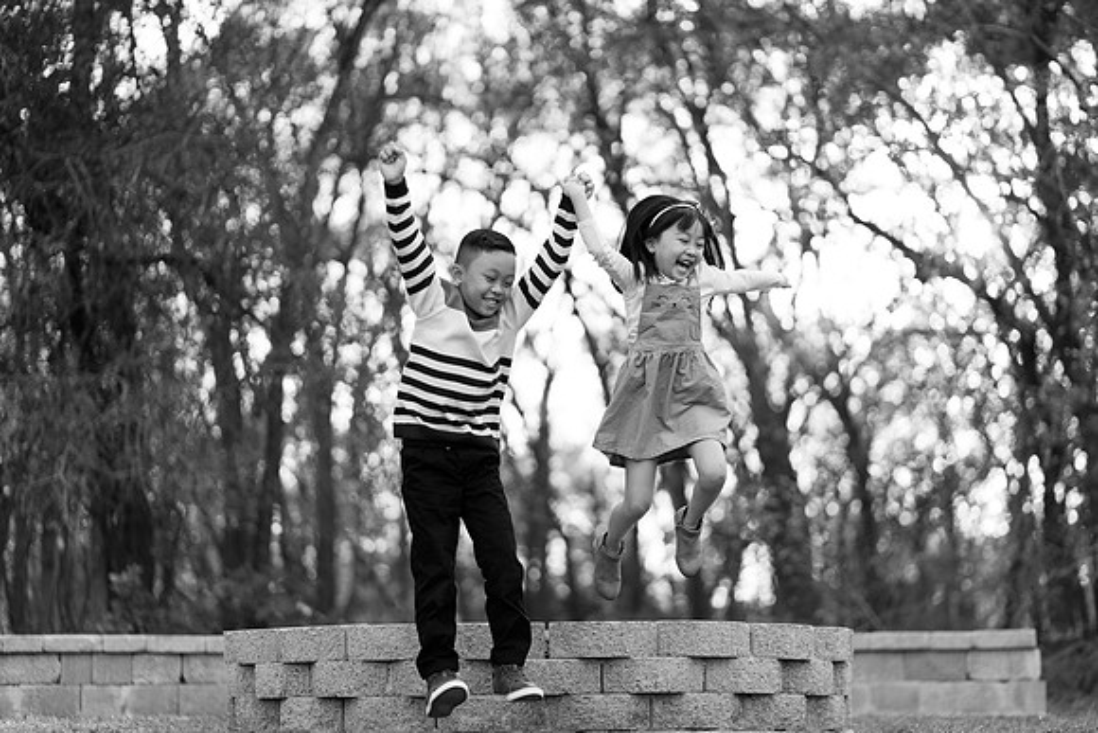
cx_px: 549
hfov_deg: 23.4
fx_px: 2649
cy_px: 366
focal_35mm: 87
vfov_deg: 15.7
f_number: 2
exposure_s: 1/1000
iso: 320
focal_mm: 85
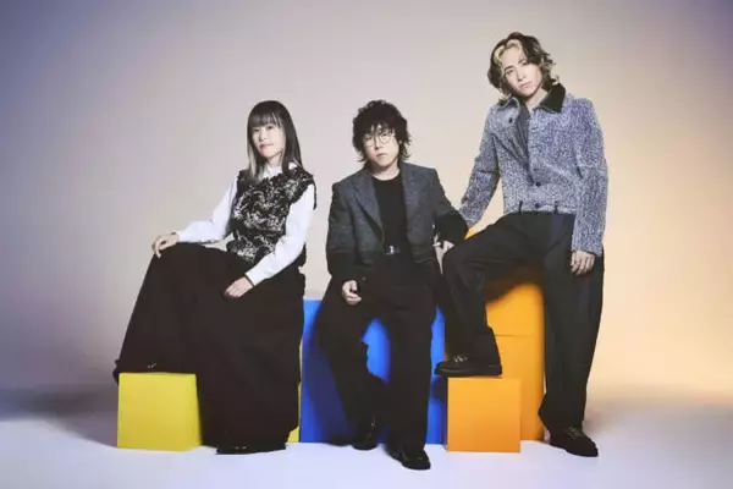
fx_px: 1425
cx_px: 366
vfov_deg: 19.5
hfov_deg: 28.8
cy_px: 244
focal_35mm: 70
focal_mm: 70
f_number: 11
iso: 200
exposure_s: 1/125
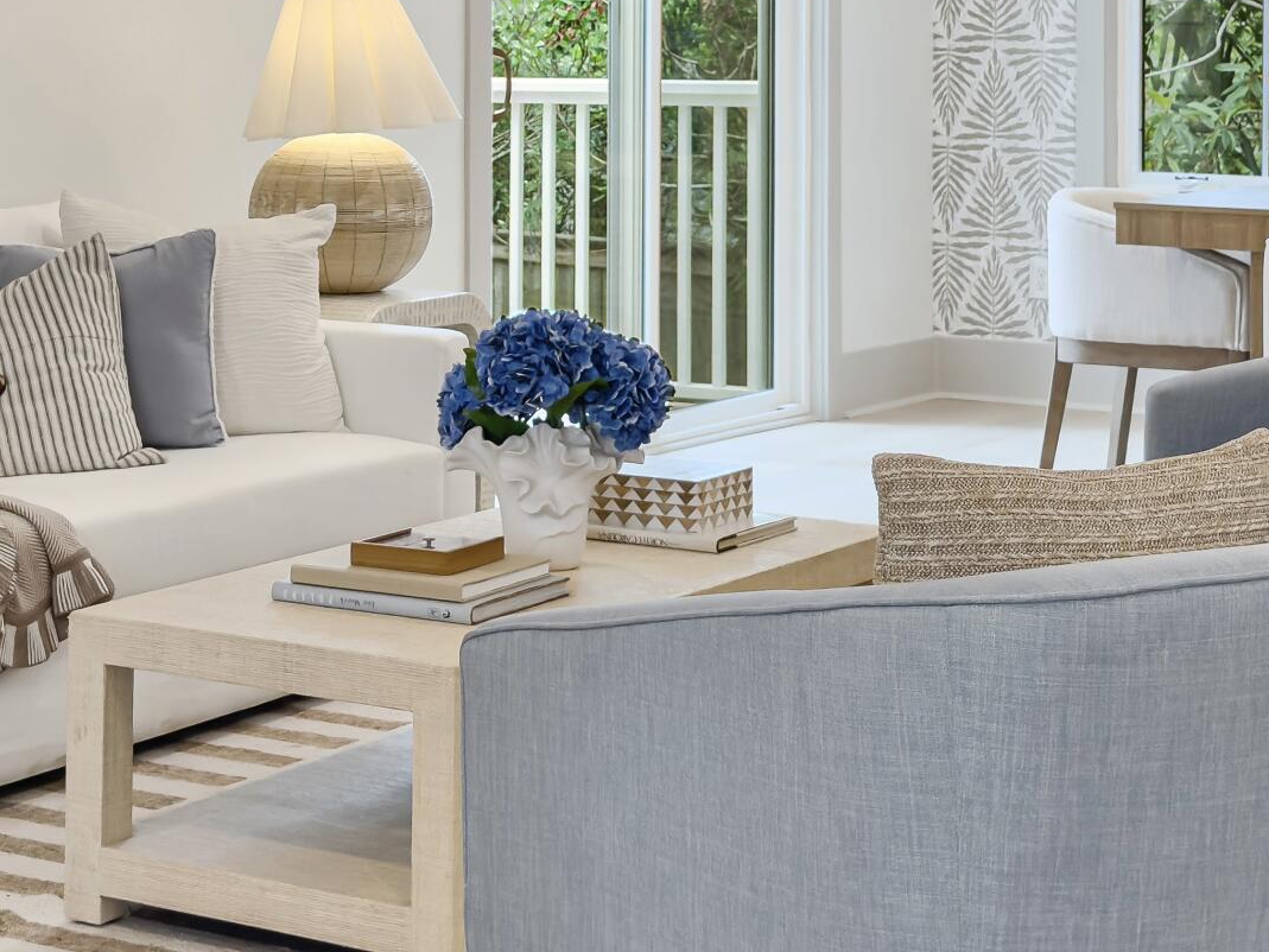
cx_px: 526
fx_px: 3190
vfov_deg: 16.6
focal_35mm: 87
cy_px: -30
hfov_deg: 22.5
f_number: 1.8
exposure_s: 1/120
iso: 100
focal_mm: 6.76
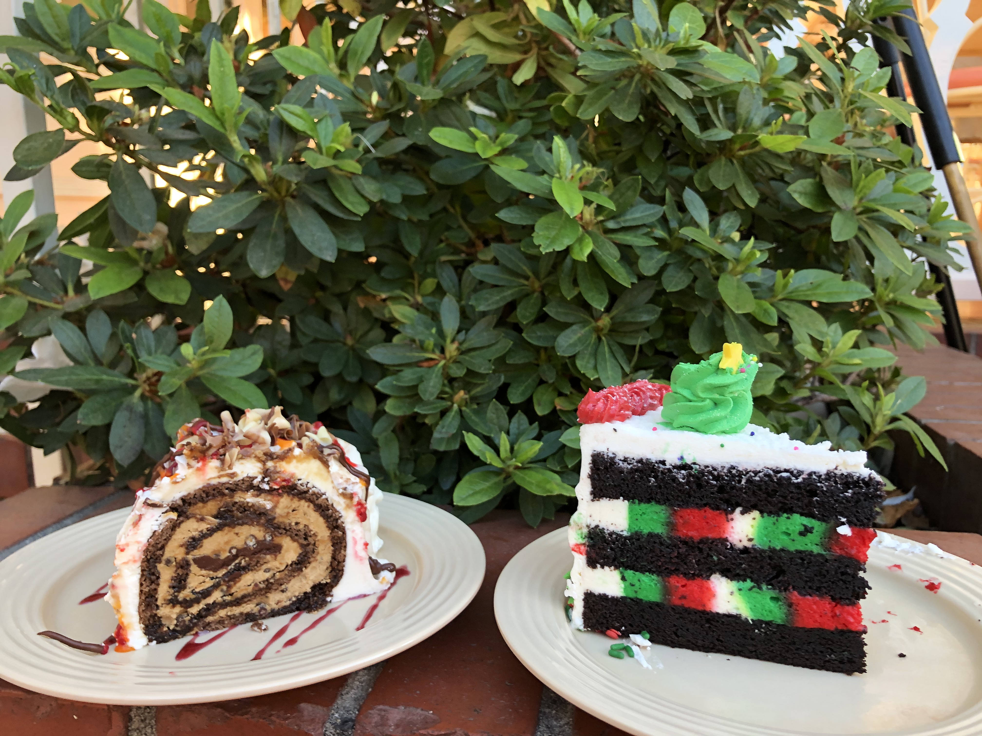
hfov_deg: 63.4
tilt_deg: -8.7
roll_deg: -0.4
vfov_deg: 49.7
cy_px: 368
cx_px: 491
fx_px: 794
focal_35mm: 28
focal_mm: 4
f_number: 1.8
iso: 40
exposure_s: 1/120
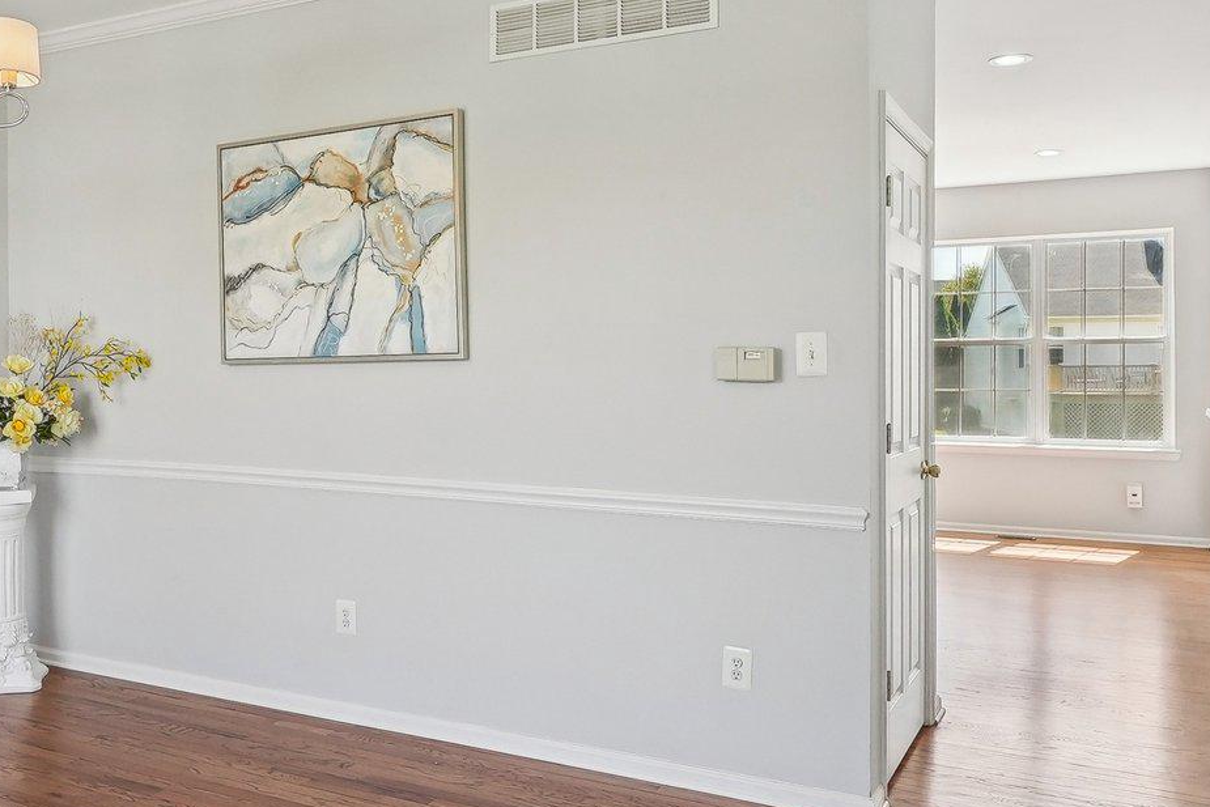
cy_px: 390
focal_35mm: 31
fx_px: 1042
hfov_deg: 60.2
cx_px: 552
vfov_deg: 42.3
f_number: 7.1
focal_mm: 14
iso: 800
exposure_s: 1/100
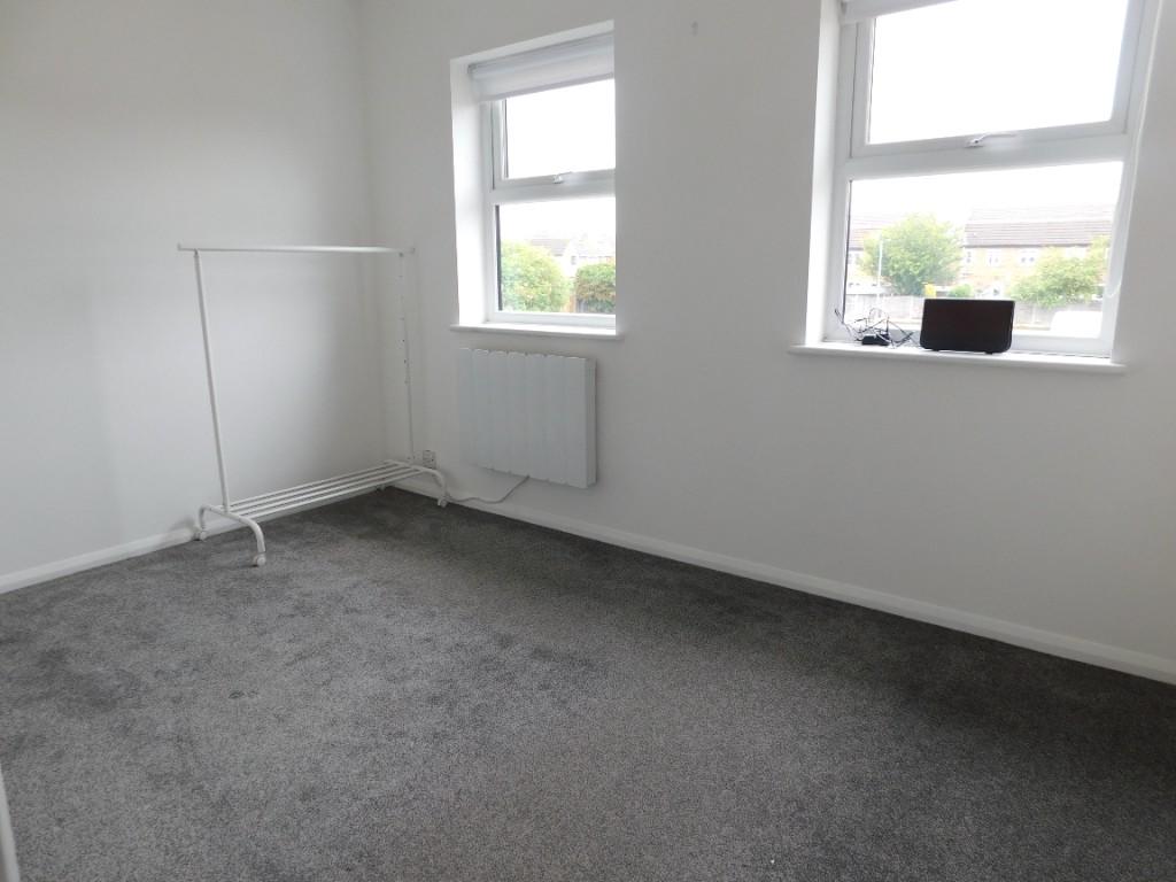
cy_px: 441
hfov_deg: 73.9
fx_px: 781
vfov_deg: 58.9
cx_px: 588
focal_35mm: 23
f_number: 3
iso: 140
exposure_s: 1/30
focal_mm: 4
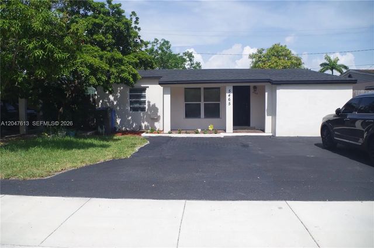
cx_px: 187
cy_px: 124
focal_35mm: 27
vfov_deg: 47.7
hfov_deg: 67.5
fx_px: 280
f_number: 7.1
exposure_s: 1/250
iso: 100
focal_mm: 18
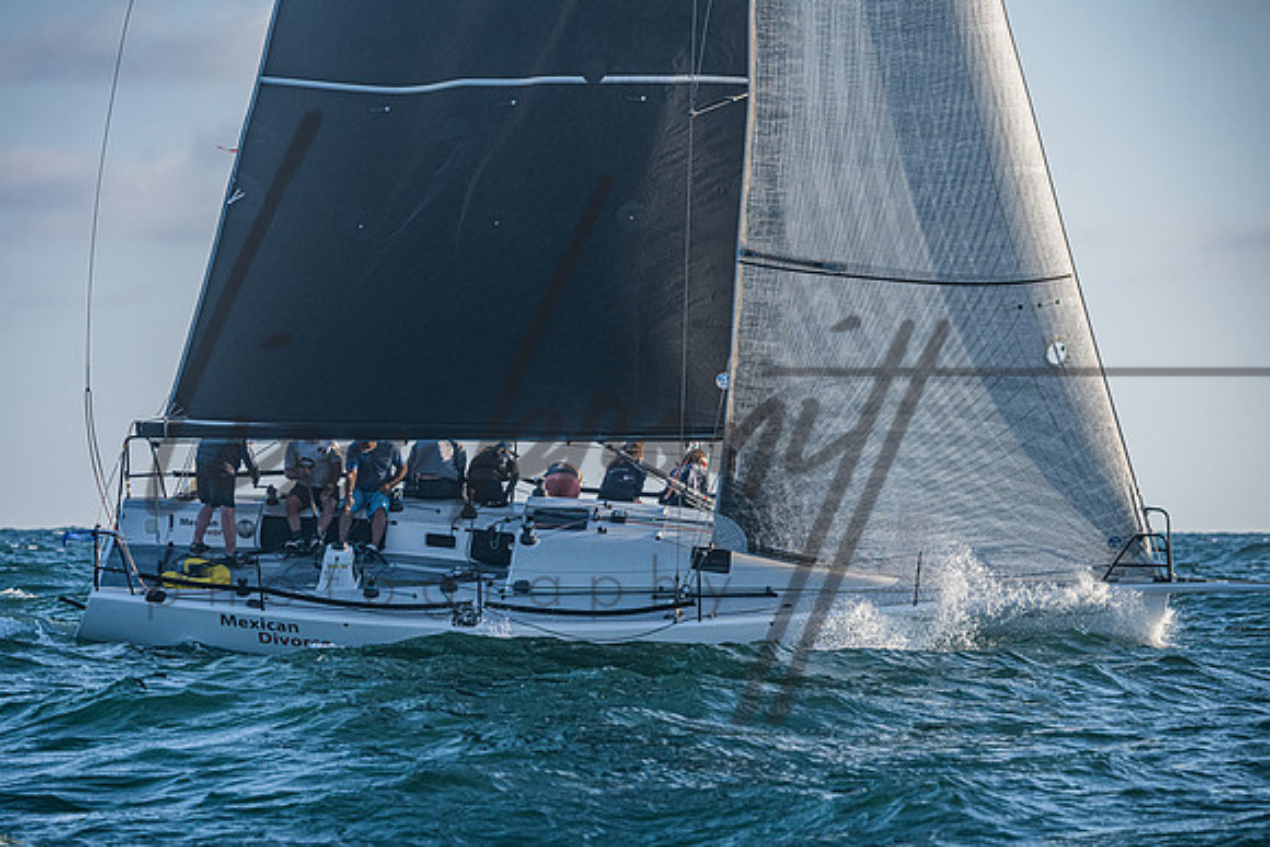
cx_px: 571
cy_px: 466
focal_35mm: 257
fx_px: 9067
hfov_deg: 8.0
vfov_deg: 5.4
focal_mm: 230
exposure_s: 1/1600
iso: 400
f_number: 6.3
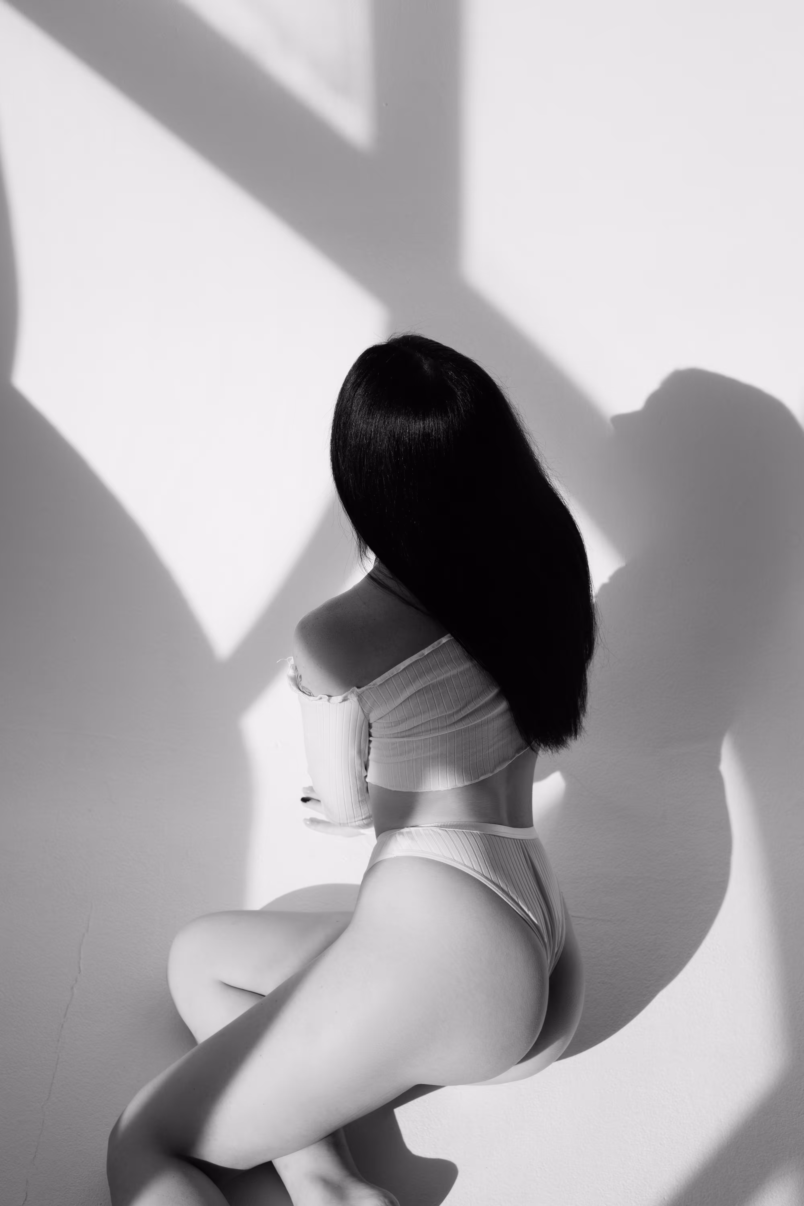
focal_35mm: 53
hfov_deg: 25.5
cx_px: 402
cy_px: 603
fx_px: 1775
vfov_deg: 37.5
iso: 200
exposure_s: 1/2000
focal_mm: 35
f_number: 4
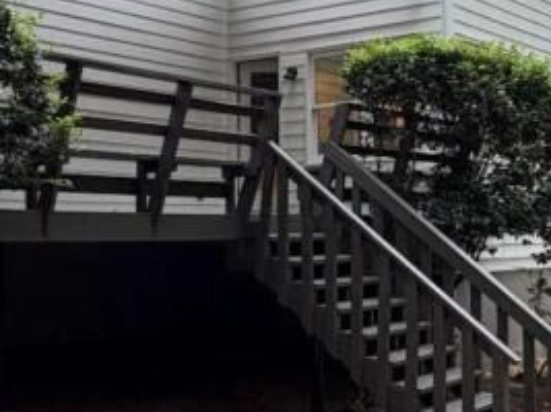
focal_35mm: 63
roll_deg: +0.0
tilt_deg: +2.1
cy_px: 200
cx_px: 363
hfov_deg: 30.5
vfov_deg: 23.3
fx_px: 1002
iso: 125
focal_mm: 2.22
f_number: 2.2
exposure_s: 1/121
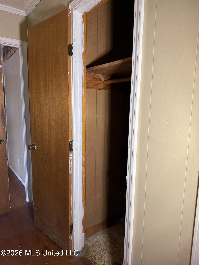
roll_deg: -0.6
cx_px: 100
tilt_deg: -8.8
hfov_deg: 56.8
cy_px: 132
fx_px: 184
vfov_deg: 71.6
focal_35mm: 24
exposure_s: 1/121
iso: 160
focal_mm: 6.76
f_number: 1.78
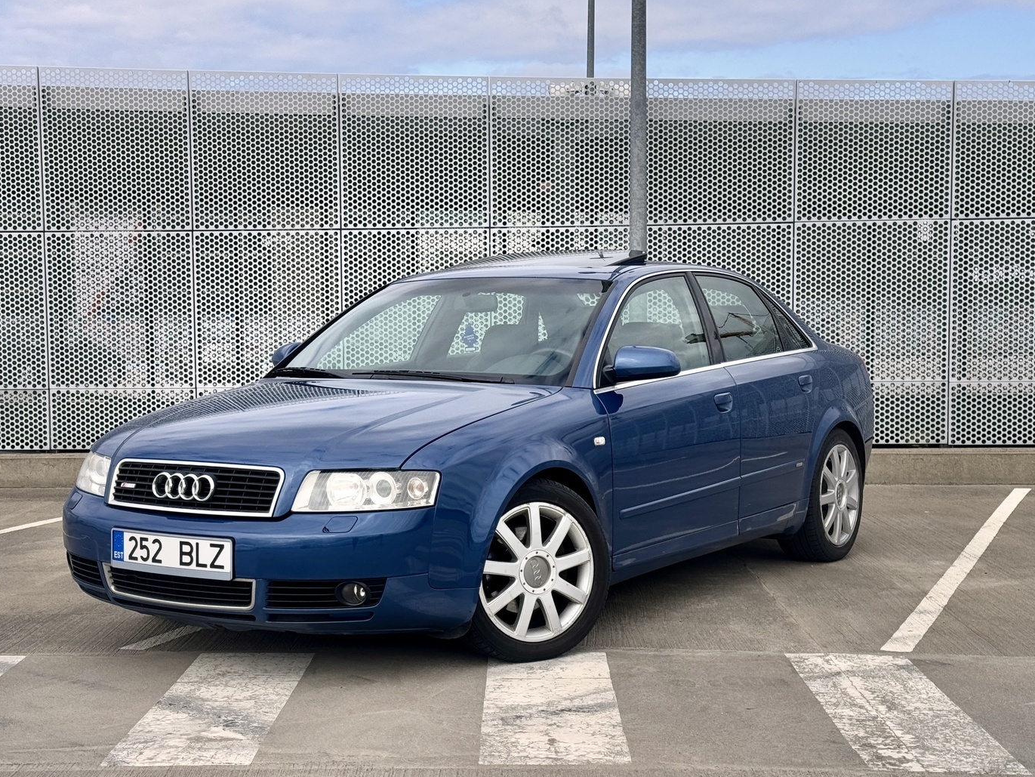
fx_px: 1675
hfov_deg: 34.3
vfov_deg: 26.1
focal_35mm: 56
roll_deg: +0.7
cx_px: 454
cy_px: 427
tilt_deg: -3.8
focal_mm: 6.76
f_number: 1.78
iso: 64
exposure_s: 1/3610
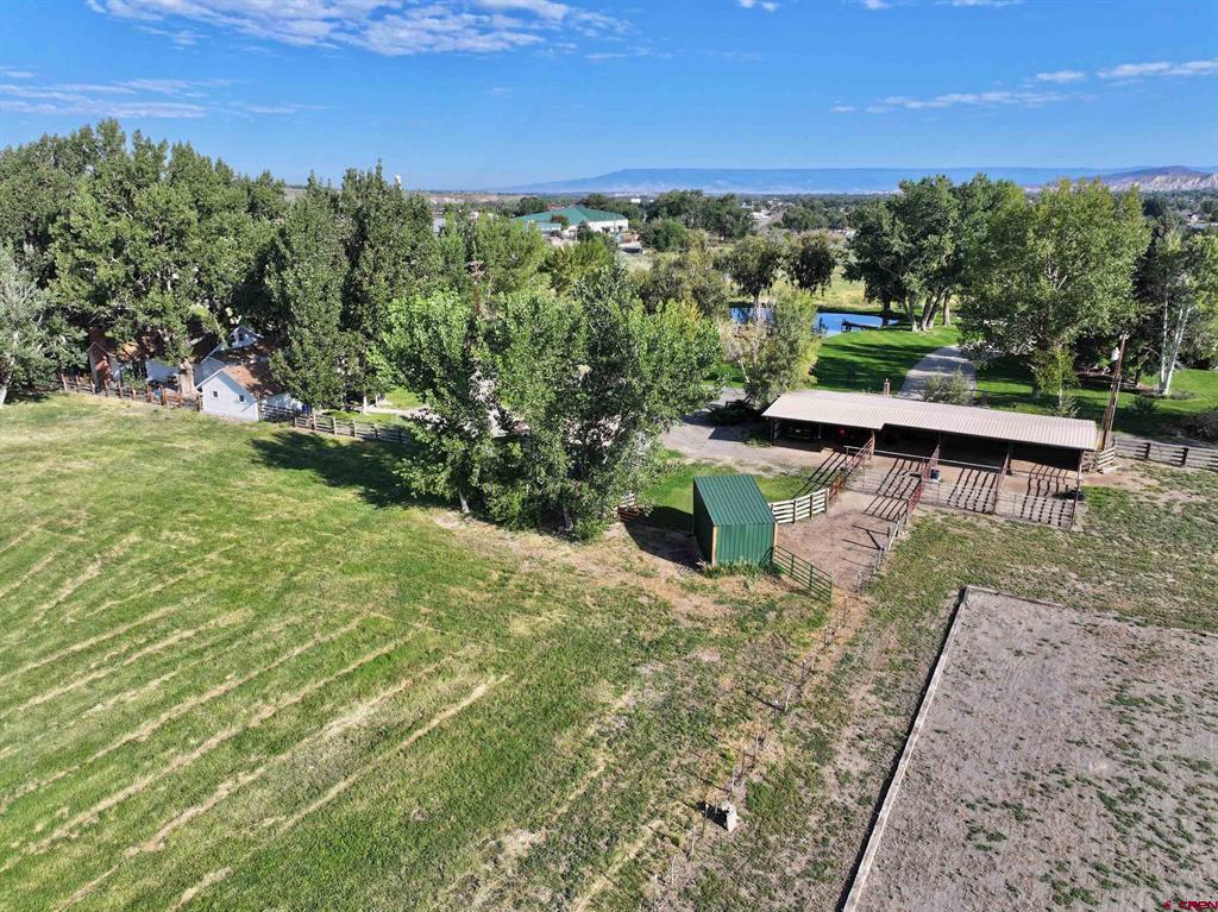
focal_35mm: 24
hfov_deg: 71.6
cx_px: 609
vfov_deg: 56.8
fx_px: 844
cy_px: 456
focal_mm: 12.29
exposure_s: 1/1600
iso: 100
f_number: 2.8
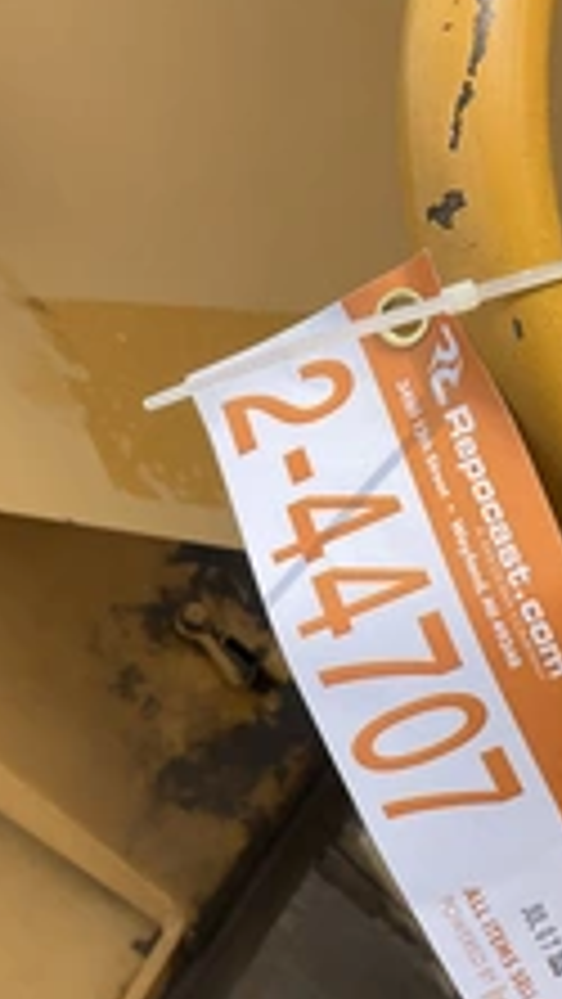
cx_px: 378
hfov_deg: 21.0
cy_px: 612
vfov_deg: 36.4
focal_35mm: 57
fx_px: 1509
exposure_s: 1/1015
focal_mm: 3
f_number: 1.8
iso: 25
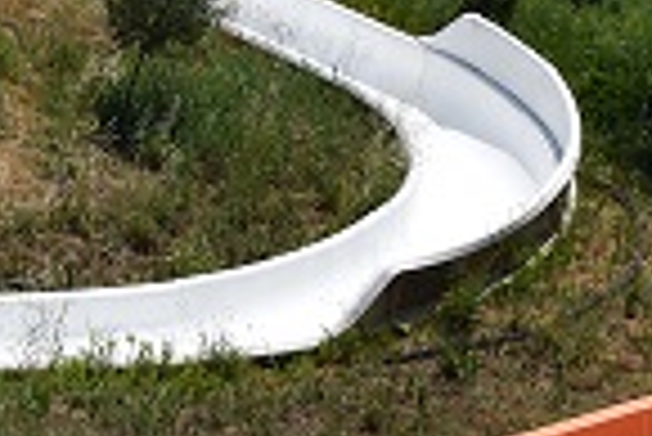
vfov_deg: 6.5
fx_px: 3825
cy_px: -162
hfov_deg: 9.5
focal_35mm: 211
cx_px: -328
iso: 400
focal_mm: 34
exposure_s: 1/2000
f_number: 8
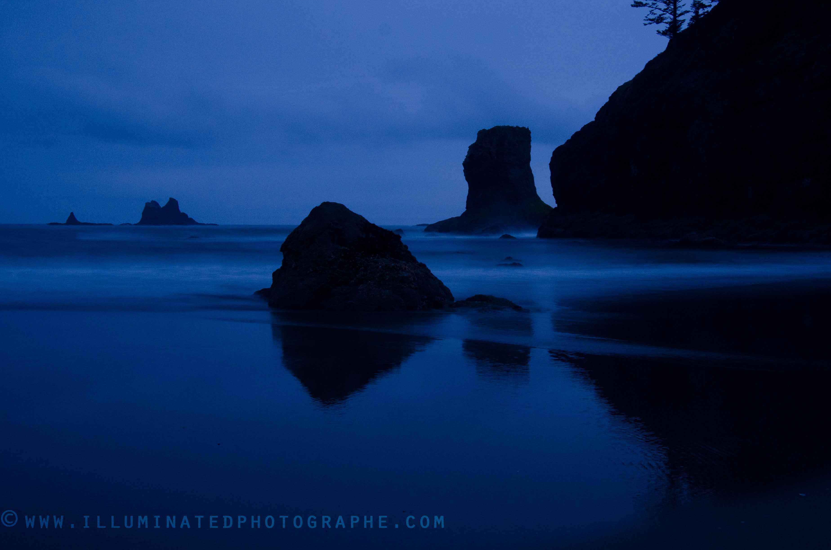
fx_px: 1106
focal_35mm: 48
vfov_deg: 27.9
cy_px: 212
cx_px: 496
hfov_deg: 41.0
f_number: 16
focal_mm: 24
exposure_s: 15
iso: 640
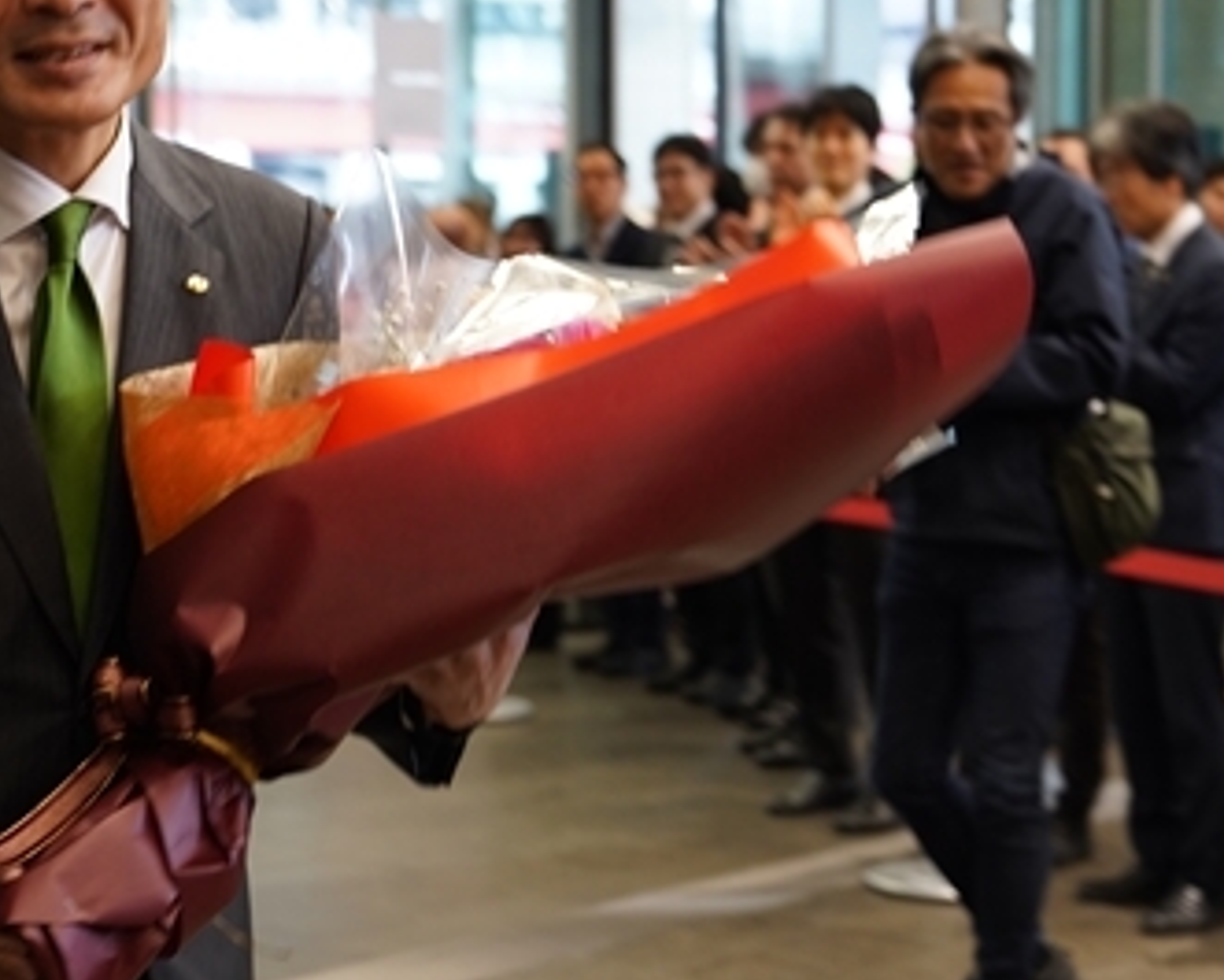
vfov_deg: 20.4
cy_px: 427
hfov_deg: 25.4
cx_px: 540
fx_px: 2718
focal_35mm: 75
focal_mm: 53
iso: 1250
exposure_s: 1/60
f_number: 4
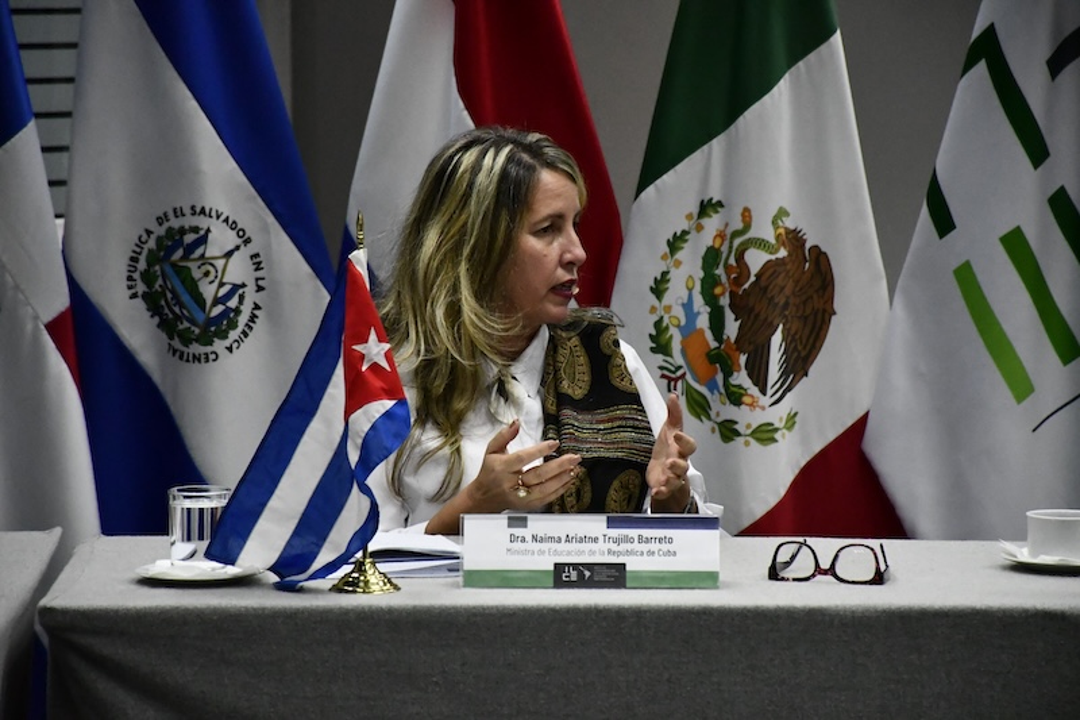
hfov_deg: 9.8
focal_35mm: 210
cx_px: 540
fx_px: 6298
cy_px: 360
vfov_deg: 6.5
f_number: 6.3
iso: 10000
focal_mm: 140
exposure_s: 1/640
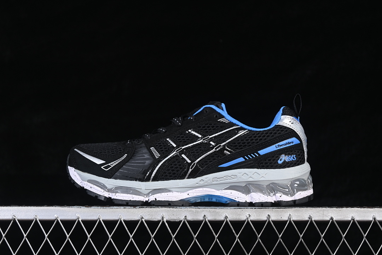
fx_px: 796
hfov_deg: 27.0
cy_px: 128
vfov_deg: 18.2
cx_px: 191
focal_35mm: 75
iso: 160
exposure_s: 1/60
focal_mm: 50
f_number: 6.3
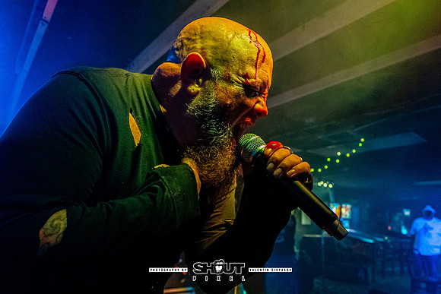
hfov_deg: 76.7
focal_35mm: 23
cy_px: 184
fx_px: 279
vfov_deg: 55.0
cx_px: 213
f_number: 2.8
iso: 4000
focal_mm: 14
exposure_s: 1/160
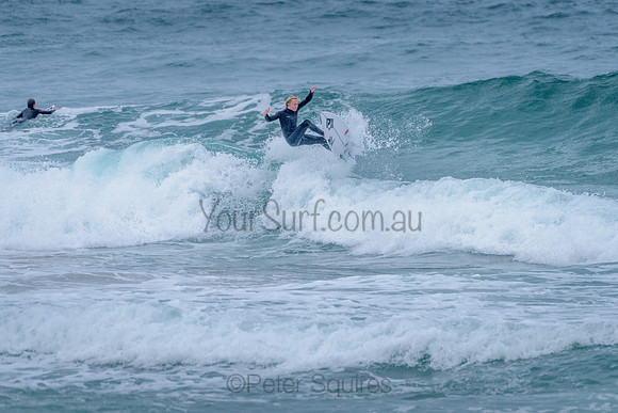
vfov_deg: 2.2
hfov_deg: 3.4
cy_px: 160
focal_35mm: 613
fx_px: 10521
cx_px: 310
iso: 2000
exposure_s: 1/2000
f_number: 5.6
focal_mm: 500
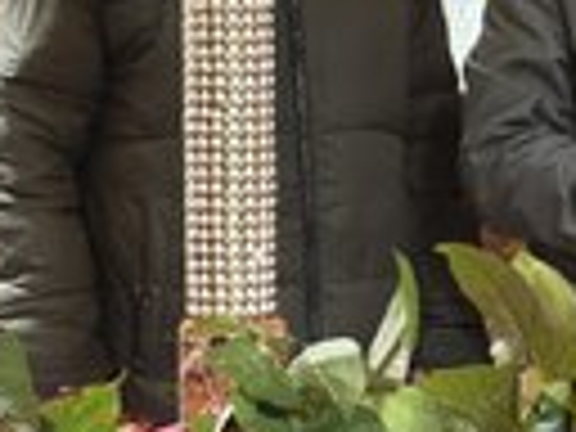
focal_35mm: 240
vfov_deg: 6.1
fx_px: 3994
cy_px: 558
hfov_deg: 8.2
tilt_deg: -7.5
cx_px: 558
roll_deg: +0.5
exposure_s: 1/33
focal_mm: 9
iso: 640
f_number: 2.8
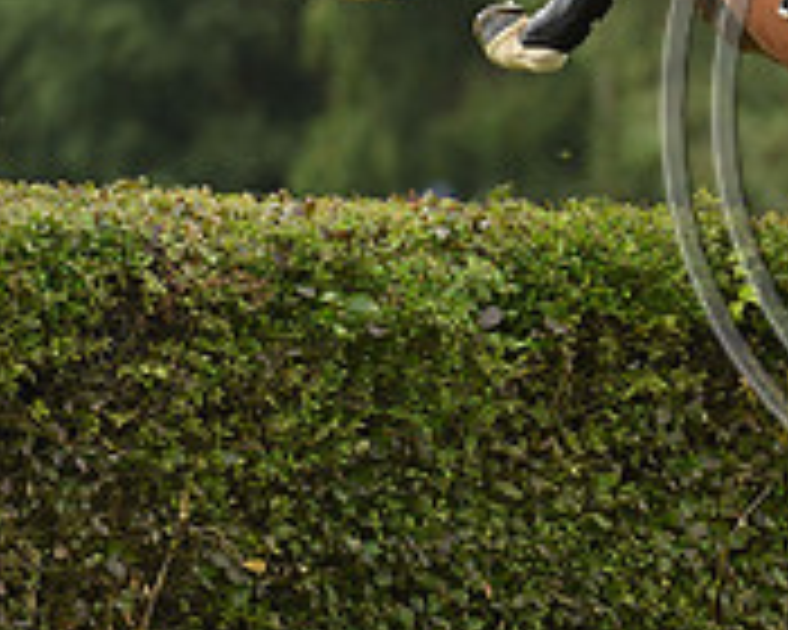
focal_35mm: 1087
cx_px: 1076
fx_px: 25351
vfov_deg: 1.4
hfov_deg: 1.8
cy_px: 50
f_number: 5.6
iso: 900
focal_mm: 350
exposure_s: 1/1250
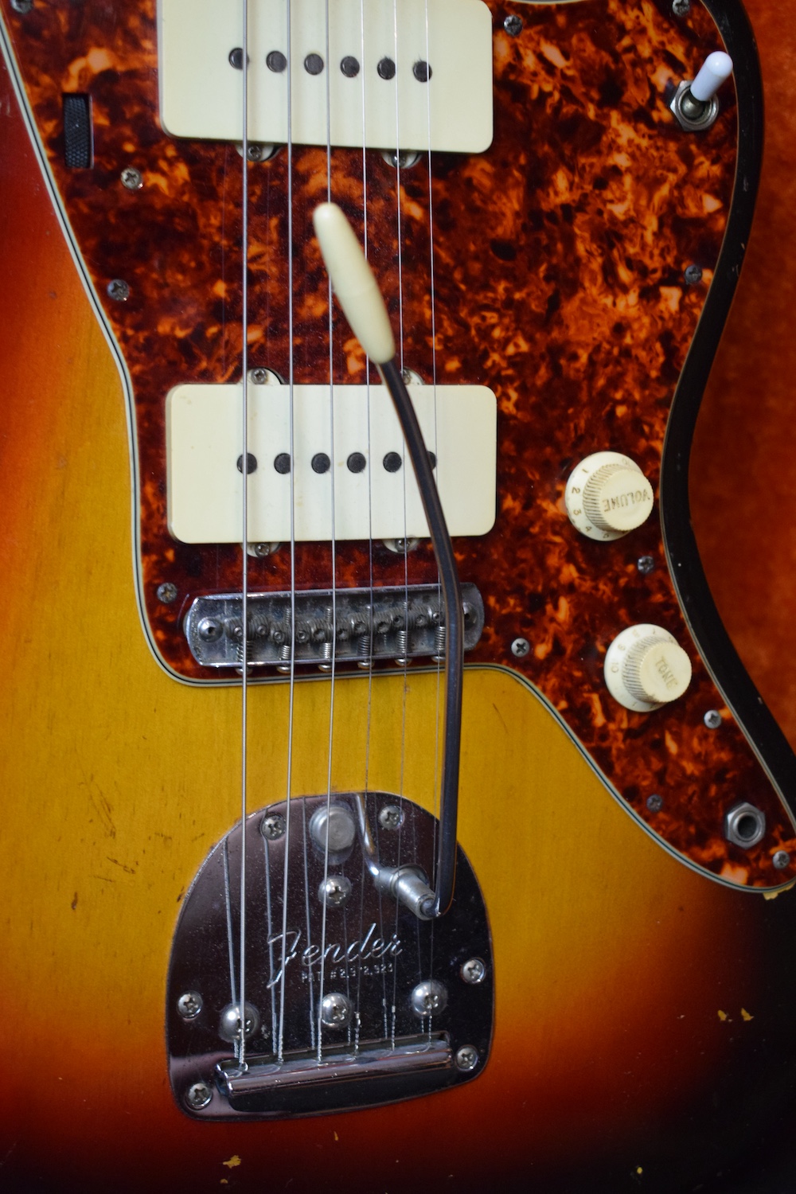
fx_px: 1890
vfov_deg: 35.1
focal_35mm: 57
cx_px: 398
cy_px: 597
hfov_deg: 23.8
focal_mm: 38
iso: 2200
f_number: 4.8
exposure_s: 1/60
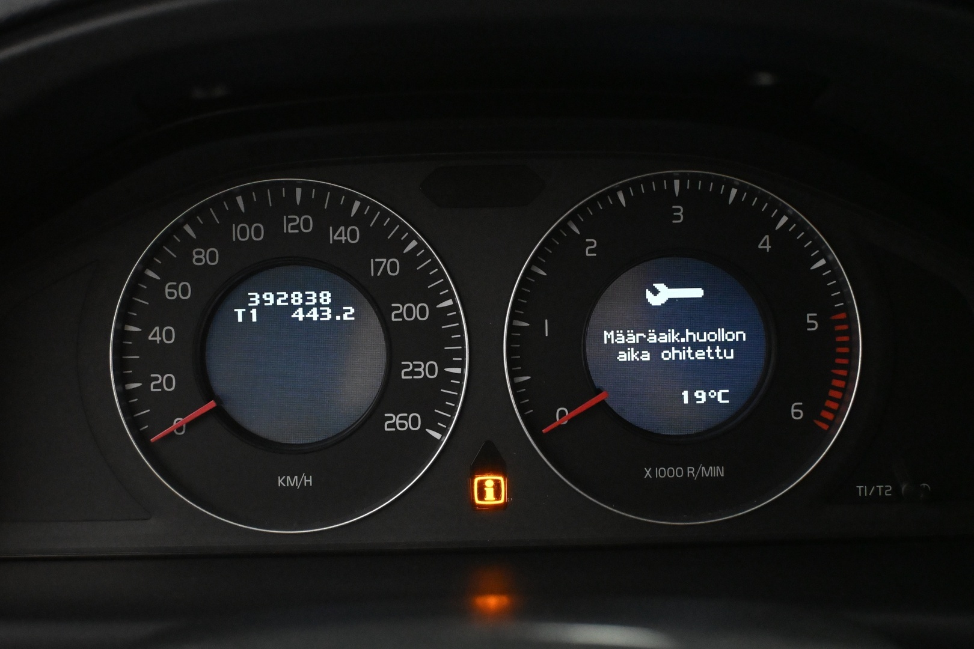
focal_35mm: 54
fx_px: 1461
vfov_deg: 25.1
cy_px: 324
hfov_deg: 36.9
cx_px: 487
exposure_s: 1/60
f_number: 5.3
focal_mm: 36
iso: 9000
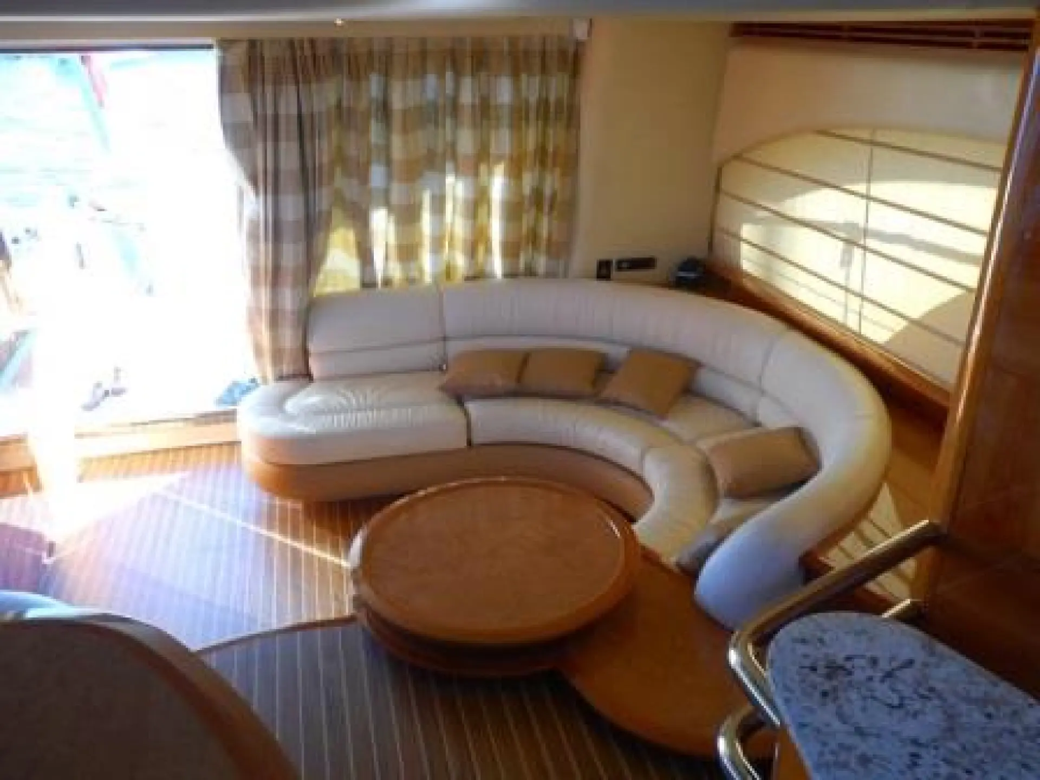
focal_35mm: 29
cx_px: 520
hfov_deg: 61.7
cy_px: 390
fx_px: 871
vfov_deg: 48.2
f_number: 4
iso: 80
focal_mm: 5.2
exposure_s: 1/30
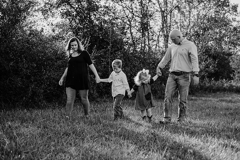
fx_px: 333
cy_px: 80
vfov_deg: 27.0
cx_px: 120
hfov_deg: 39.6
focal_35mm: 50
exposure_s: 1/1250
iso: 200
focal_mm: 50
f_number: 2.8
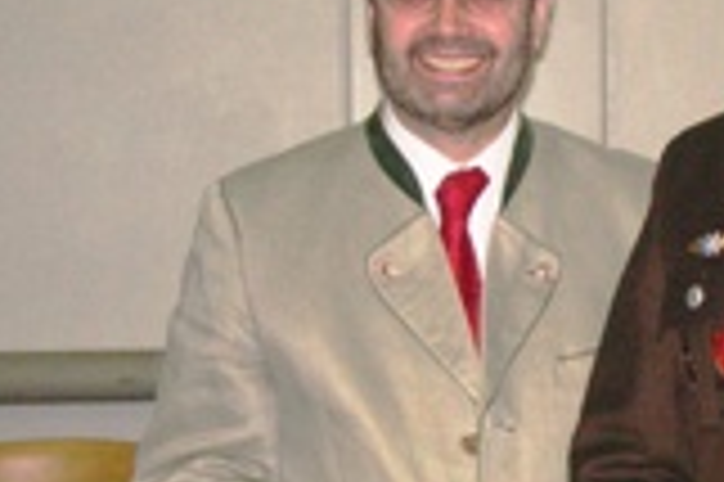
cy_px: 432
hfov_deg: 17.3
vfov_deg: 11.8
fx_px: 2310
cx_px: 782
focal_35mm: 115
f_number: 2.8
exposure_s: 1/45
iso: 160
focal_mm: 6.1
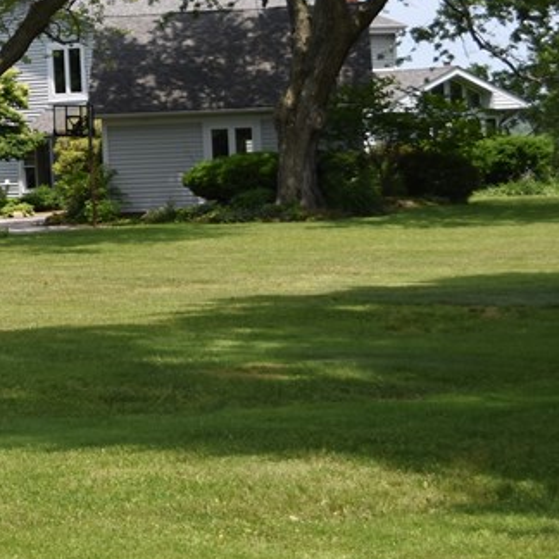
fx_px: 2649
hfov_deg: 11.7
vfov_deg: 12.0
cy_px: 46
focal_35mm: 145
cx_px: -185
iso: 200
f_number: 4.5
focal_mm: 34
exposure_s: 1/1600
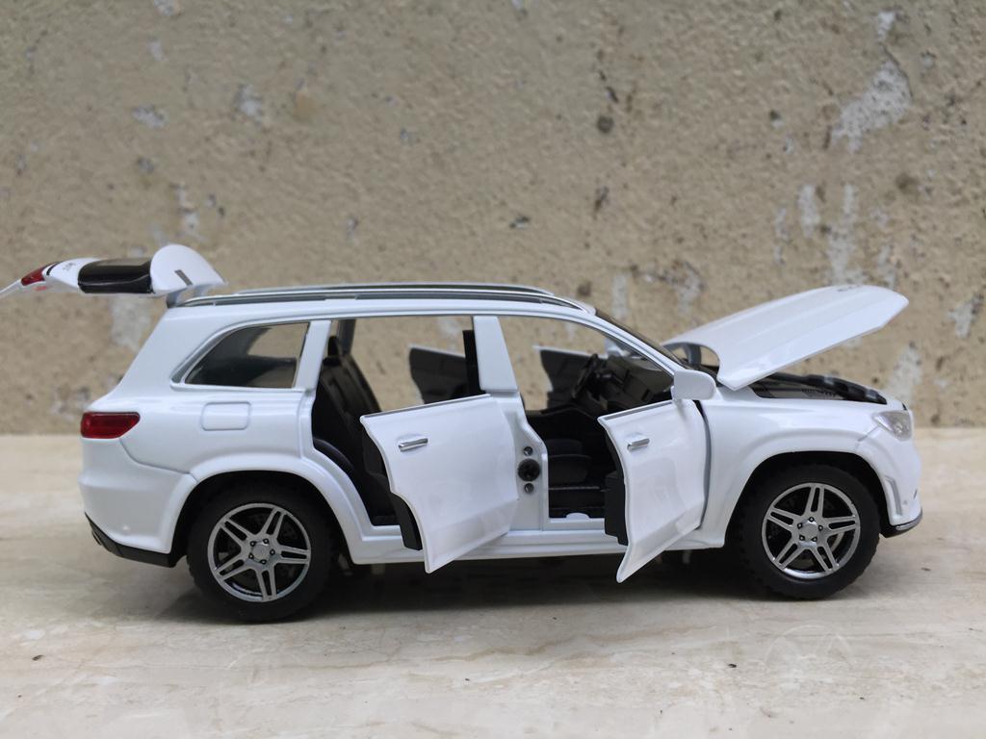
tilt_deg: -6.9
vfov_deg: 48.2
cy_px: 370
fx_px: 826
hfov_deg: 61.7
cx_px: 493
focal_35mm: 29
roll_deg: -1.3
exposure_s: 1/347
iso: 32
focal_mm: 4.15
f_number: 2.2
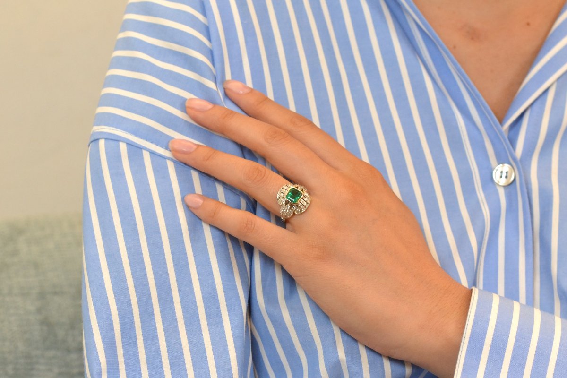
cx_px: 284
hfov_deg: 16.1
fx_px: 2008
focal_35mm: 128
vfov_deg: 10.8
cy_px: 189
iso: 1600
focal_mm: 85
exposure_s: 1/125
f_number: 5.6
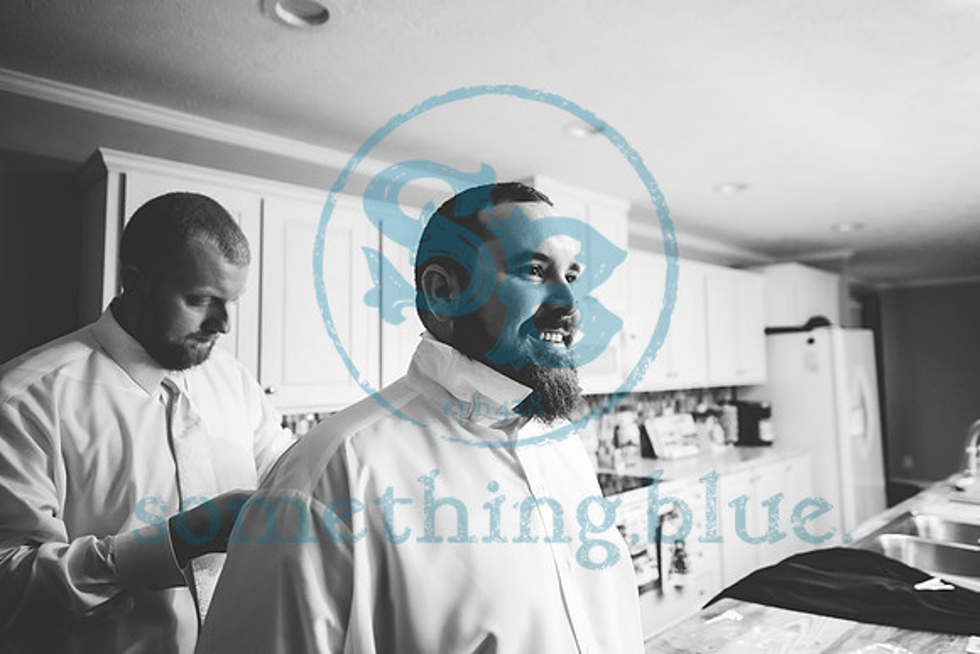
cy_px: 327
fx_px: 653
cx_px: 490
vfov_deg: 53.2
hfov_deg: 73.7
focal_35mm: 24
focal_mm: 24
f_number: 2.8
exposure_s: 1/200
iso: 2000
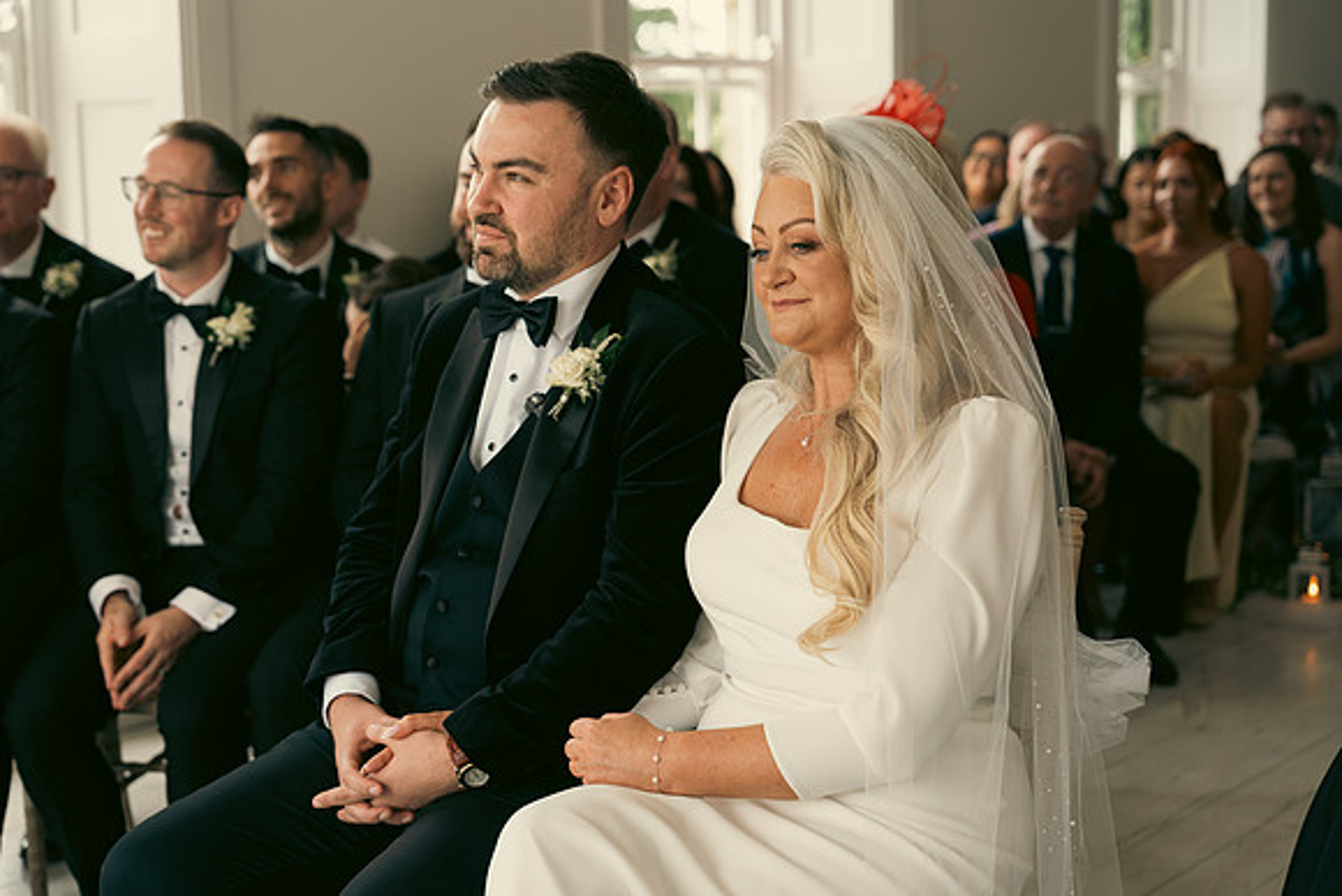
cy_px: 448
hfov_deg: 35.0
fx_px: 2125
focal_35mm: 57
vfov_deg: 23.8
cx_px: 671
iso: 250
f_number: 3.5
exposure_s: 1/160
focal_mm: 57
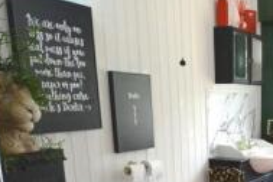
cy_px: 187
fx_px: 394
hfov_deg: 33.6
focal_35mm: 52
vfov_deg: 24.6
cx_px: 295
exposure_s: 1/60
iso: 450
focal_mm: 10
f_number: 4
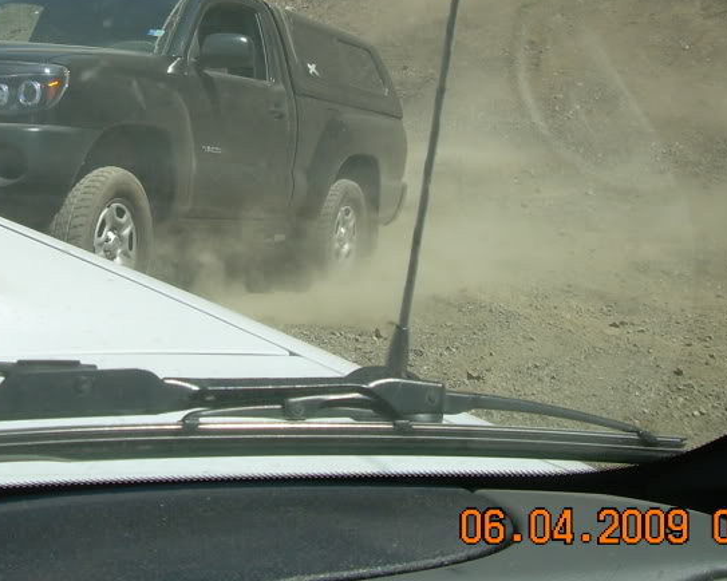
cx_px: 199
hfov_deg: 26.9
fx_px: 1506
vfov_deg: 21.6
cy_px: 120
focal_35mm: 70
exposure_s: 1/386
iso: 50
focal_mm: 6.3
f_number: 4.6
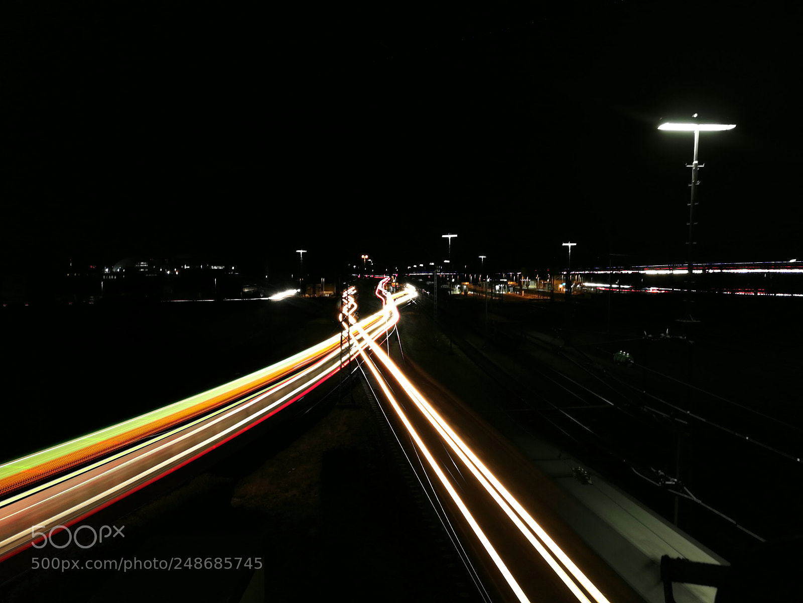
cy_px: 302
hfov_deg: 65.3
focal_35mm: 27
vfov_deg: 51.4
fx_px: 626
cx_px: 402
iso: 64
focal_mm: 3.95
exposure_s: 216
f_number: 2.2
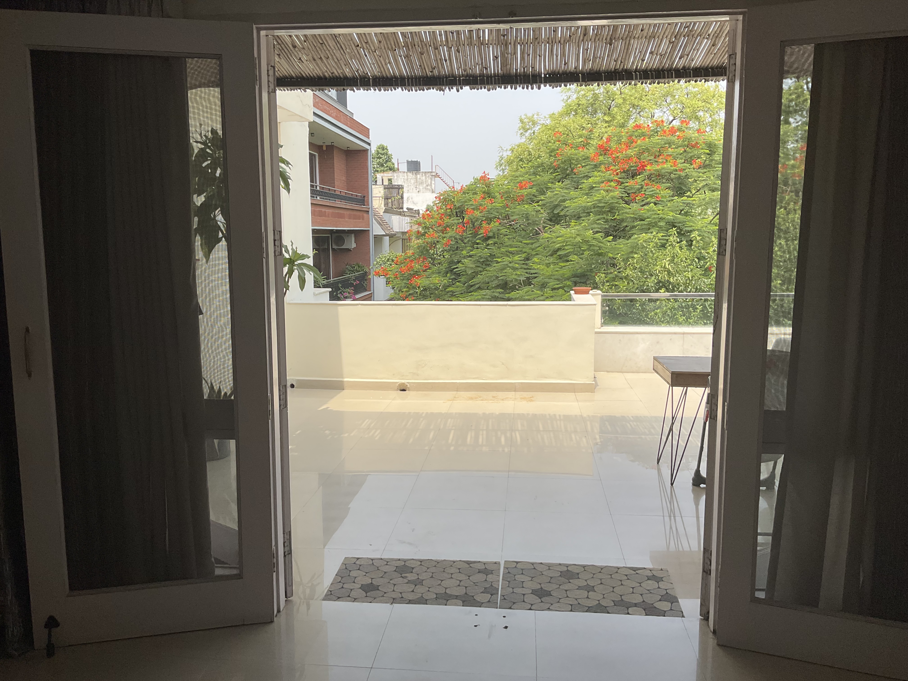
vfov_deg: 48.2
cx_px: 454
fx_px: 761
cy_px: 340
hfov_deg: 61.7
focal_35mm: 29
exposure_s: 1/1279
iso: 25
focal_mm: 3
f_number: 1.8
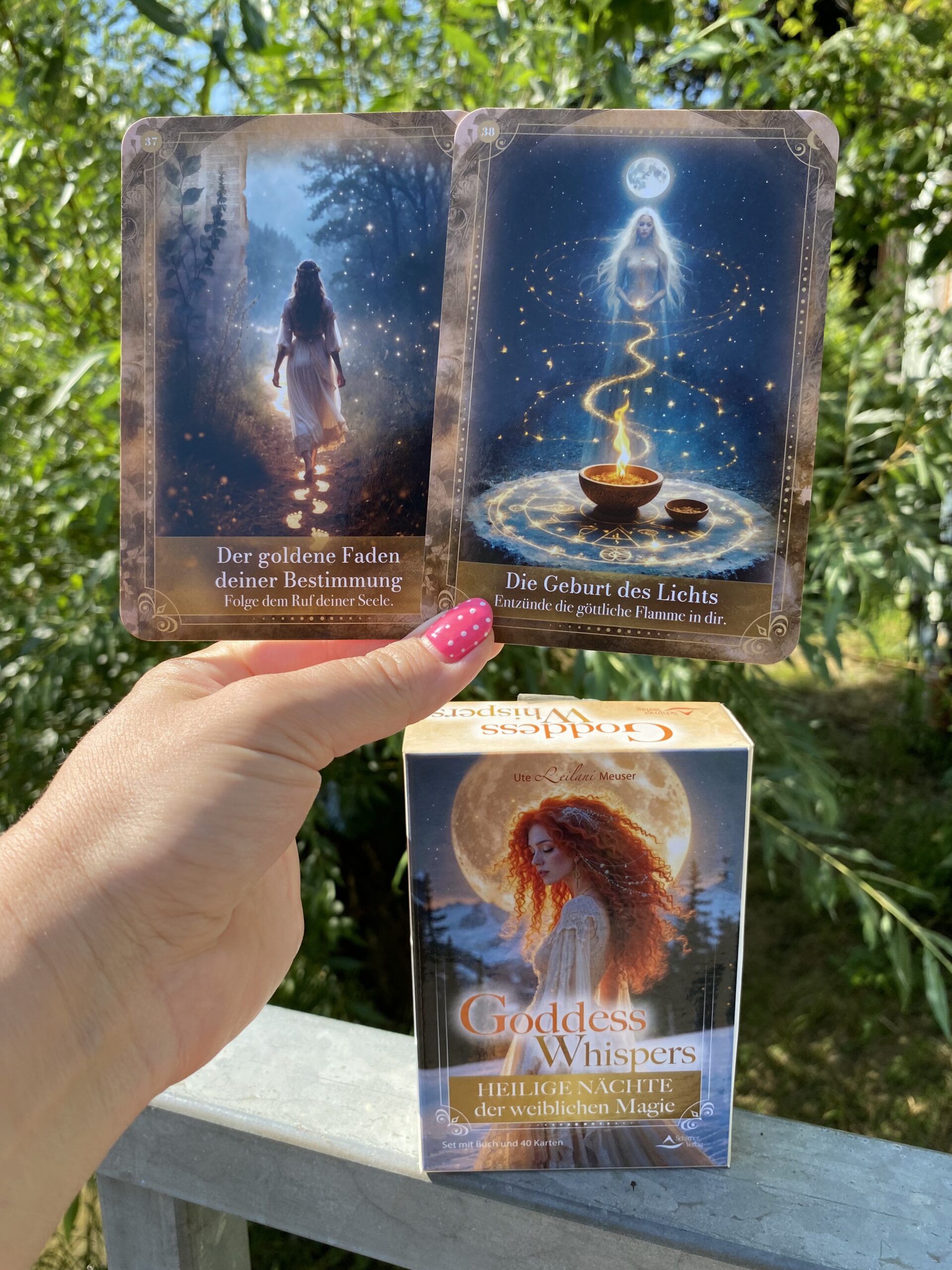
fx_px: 953
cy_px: 635
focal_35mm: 26
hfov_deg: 53.1
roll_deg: -0.2
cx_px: 476
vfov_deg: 67.3
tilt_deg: -11.5
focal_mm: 4.25
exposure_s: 1/827
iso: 32
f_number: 1.8
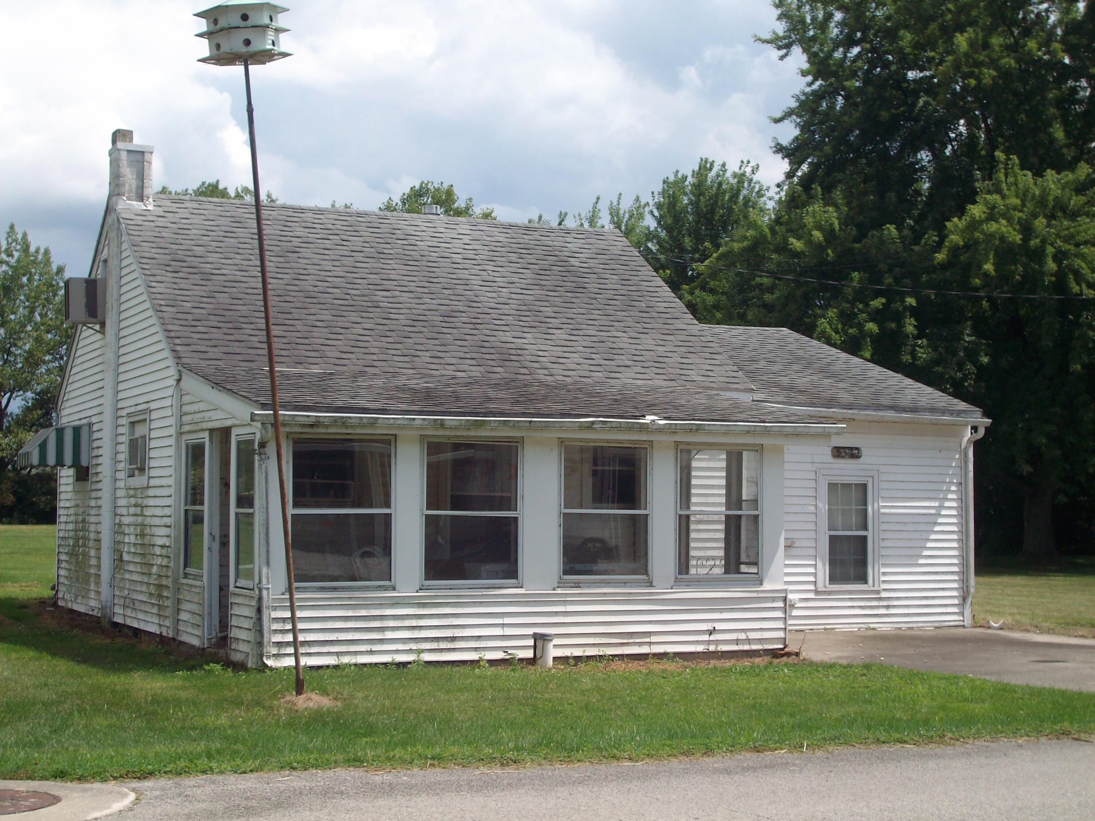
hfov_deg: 35.5
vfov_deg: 27.0
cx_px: 548
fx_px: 1708
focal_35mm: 54
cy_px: 410
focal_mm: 9.11
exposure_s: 1/210
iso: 80
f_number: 8.8
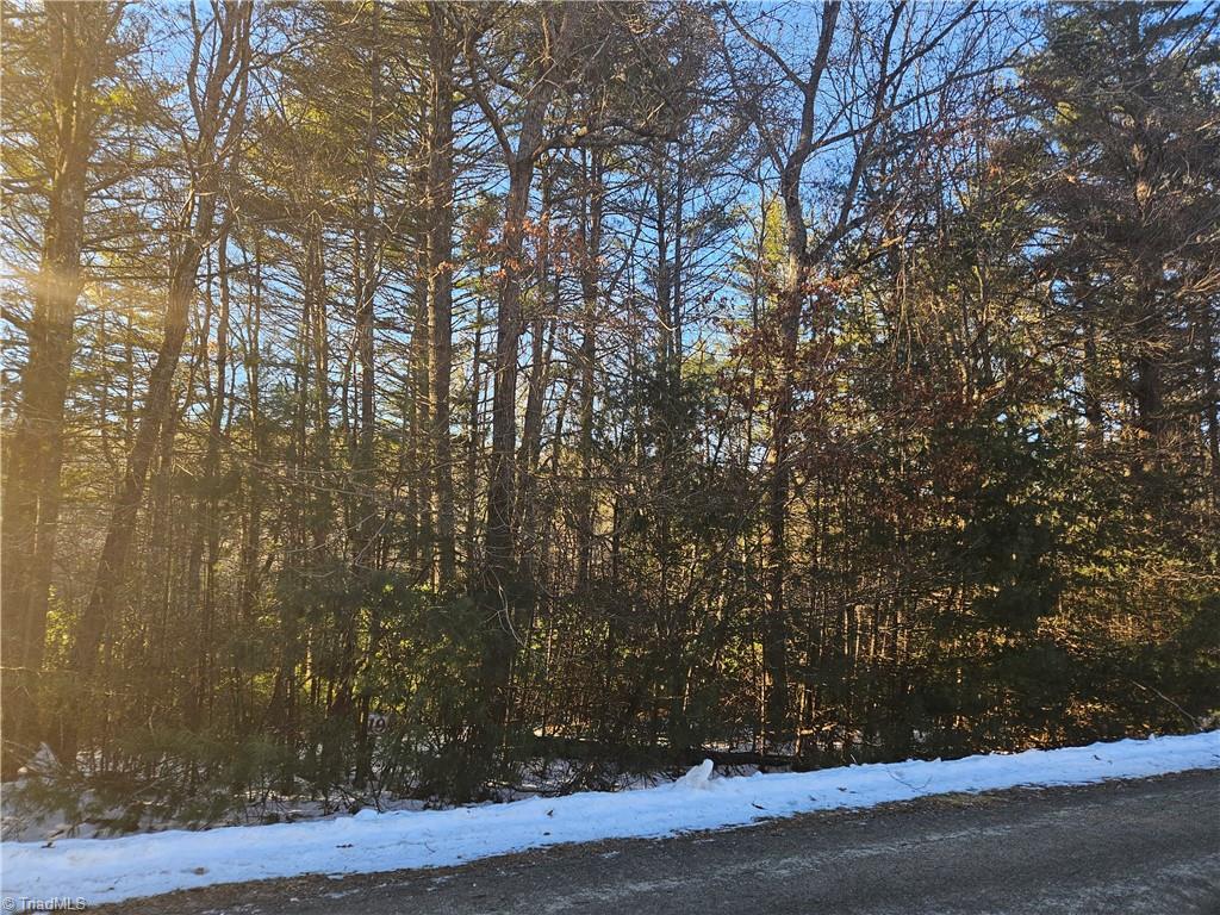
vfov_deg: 58.9
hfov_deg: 73.9
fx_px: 811
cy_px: 458
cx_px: 610
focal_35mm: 23
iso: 25
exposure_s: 1/139
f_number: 1.8
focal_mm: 5.4
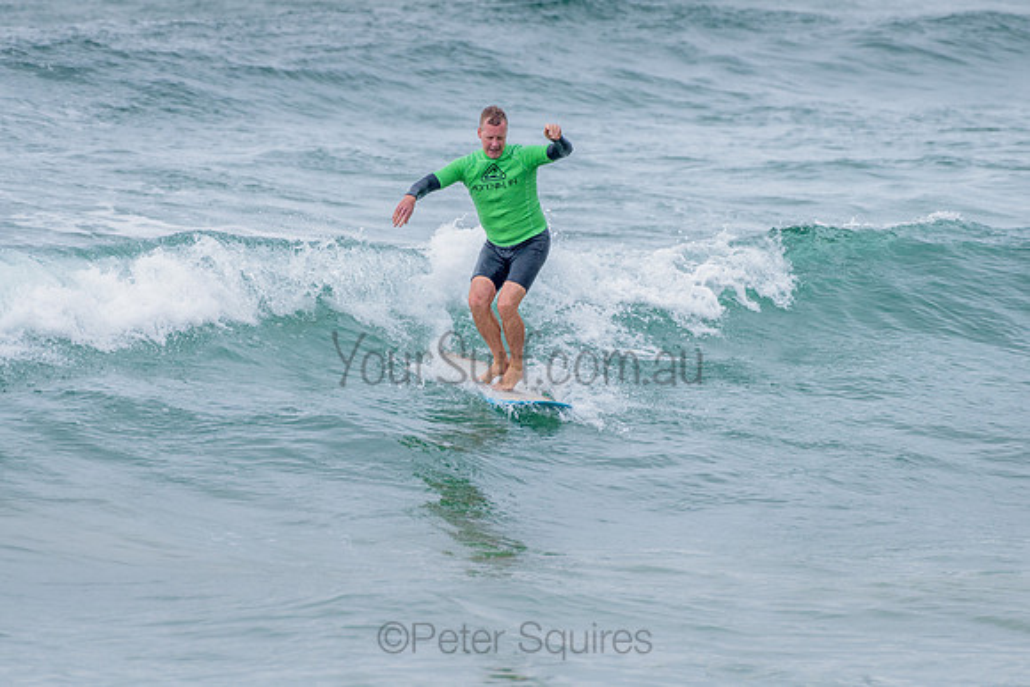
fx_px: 17543
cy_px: 311
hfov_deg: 3.4
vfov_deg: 2.2
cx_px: 461
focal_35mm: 613
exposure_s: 1/2000
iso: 800
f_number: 5.6
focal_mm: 500
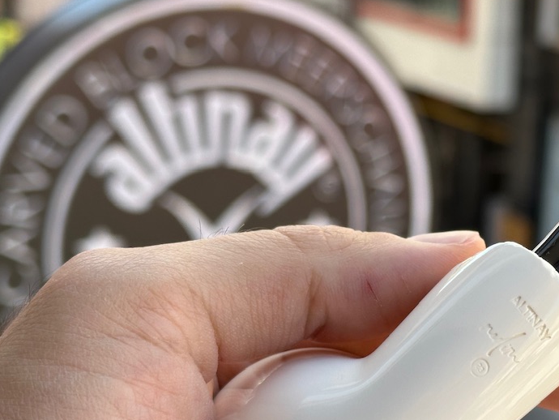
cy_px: 300
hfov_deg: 21.6
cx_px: 480
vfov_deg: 16.5
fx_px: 1438
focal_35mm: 89
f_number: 1.78
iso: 64
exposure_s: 1/430
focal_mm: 6.86
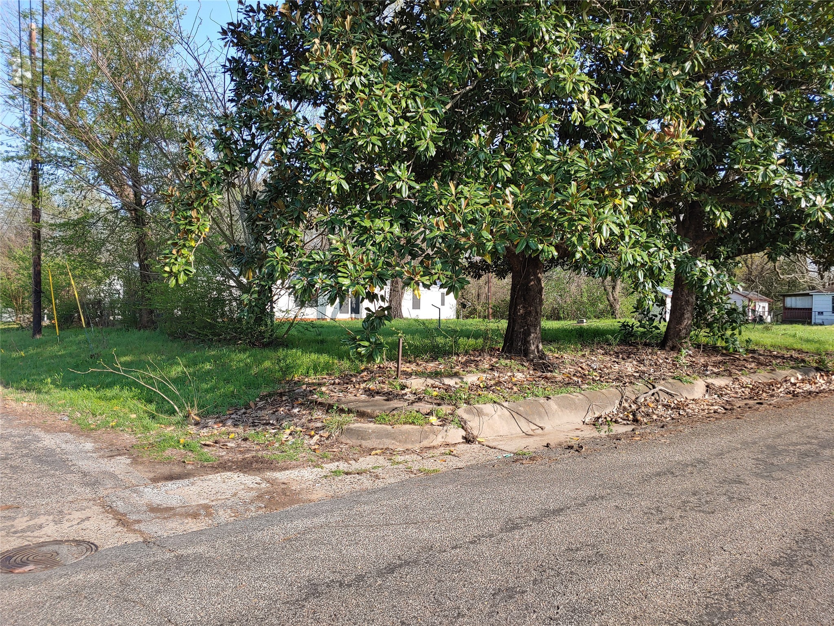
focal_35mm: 25
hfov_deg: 69.4
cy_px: 313
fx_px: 602
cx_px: 417
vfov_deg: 54.9
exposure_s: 1/1250
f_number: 1.5
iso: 50
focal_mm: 4.23
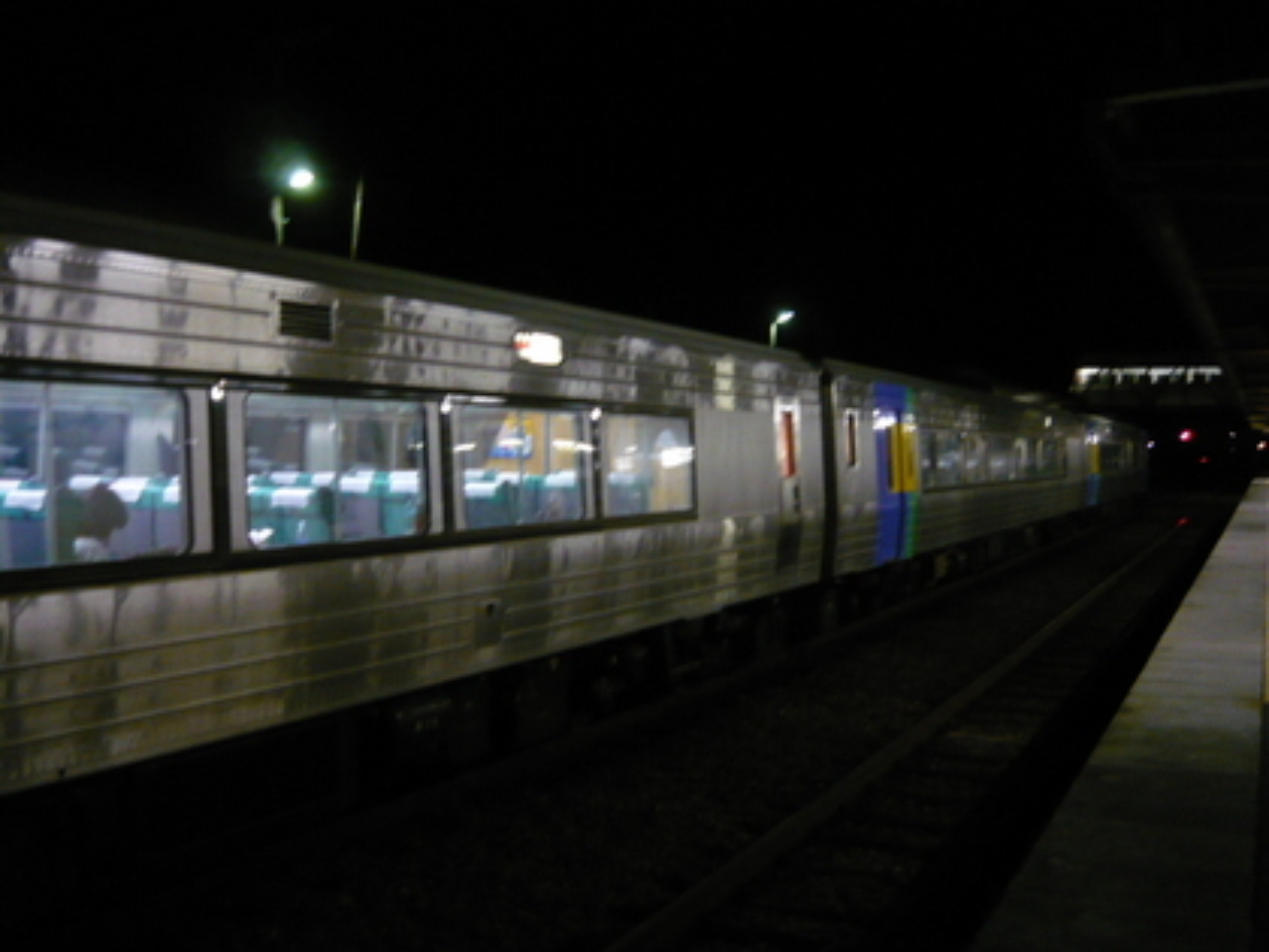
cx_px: 634
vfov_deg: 42.9
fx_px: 1210
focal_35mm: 33
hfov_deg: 55.4
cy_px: 476
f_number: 2.8
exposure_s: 1/8
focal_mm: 5.5
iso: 400
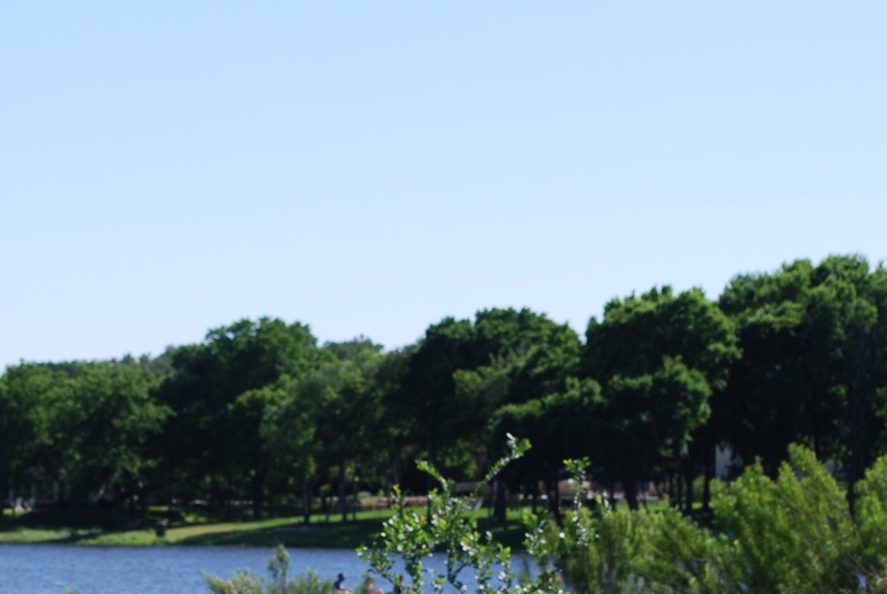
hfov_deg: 11.3
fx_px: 4468
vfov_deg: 7.6
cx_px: 287
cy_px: 566
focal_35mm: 181
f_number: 7.1
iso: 100
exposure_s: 1/200
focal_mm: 55
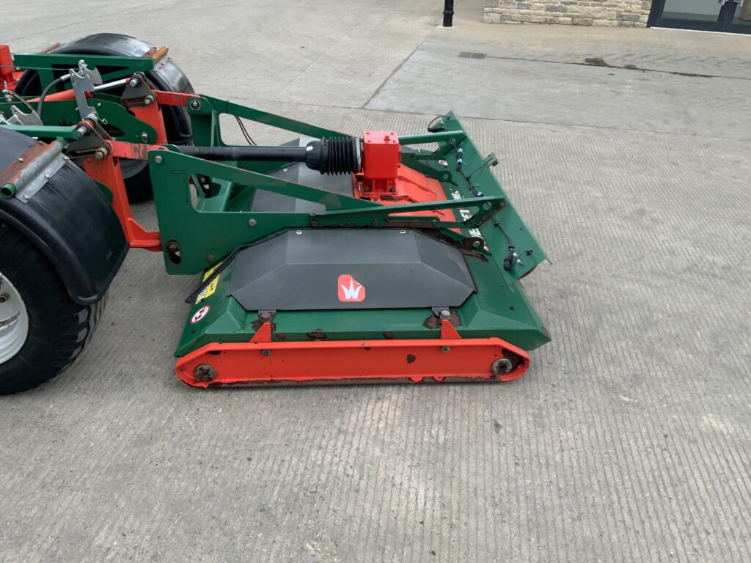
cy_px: 282
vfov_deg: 48.2
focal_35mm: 29
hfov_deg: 61.7
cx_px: 376
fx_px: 629
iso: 16
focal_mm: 3
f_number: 1.8
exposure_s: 1/375
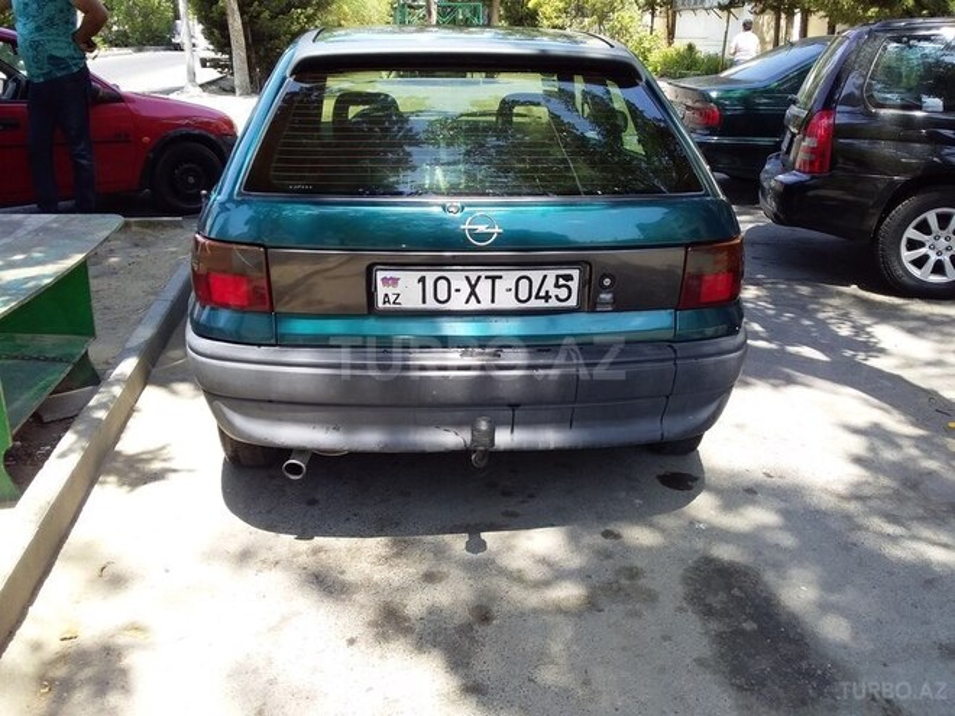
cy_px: 358
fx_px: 855
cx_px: 478
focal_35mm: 31
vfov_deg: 45.4
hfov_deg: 58.4
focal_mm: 3.3
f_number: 2.2
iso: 40
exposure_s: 1/302
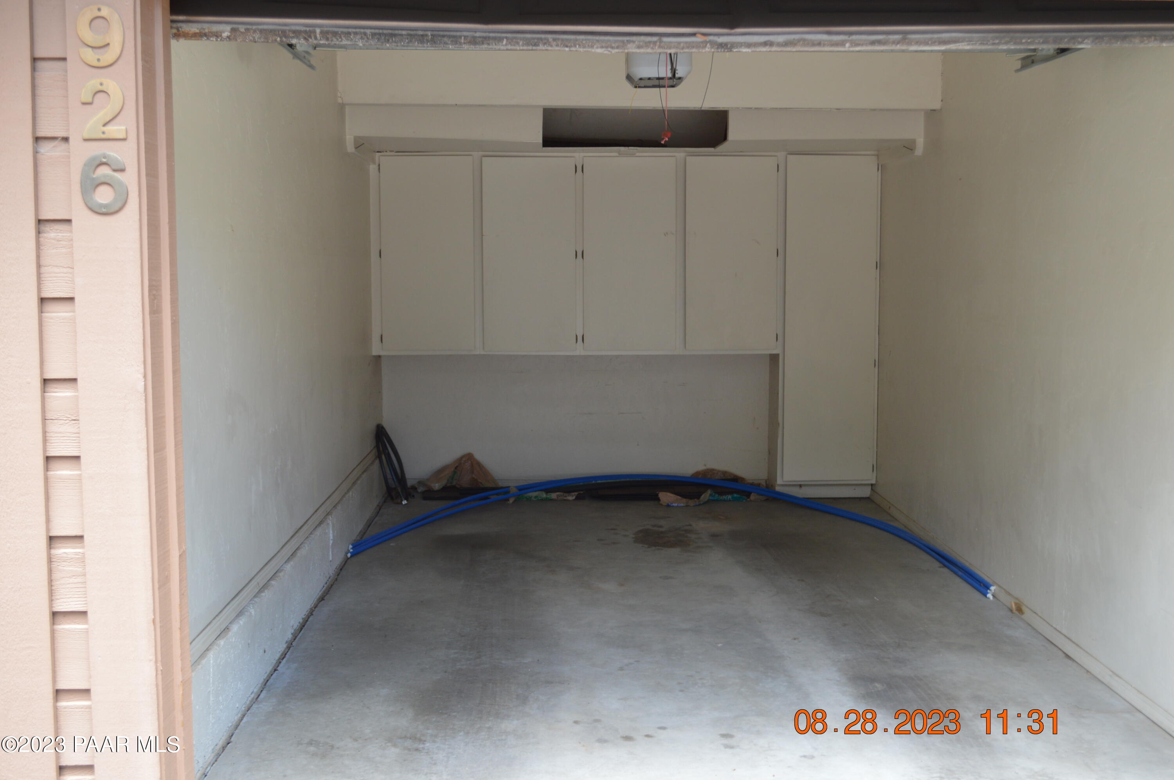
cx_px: 587
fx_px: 1417
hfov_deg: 45.0
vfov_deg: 30.8
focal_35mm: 44
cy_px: 390
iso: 360
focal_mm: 29
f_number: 5.6
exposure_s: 1/125
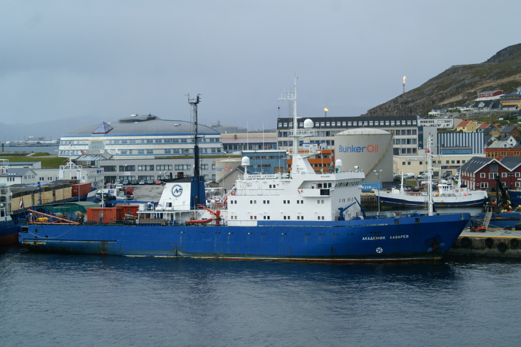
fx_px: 1301
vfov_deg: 15.2
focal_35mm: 90
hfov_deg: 22.6
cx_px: 260
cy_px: 174
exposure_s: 1/160
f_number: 7.1
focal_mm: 60
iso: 100
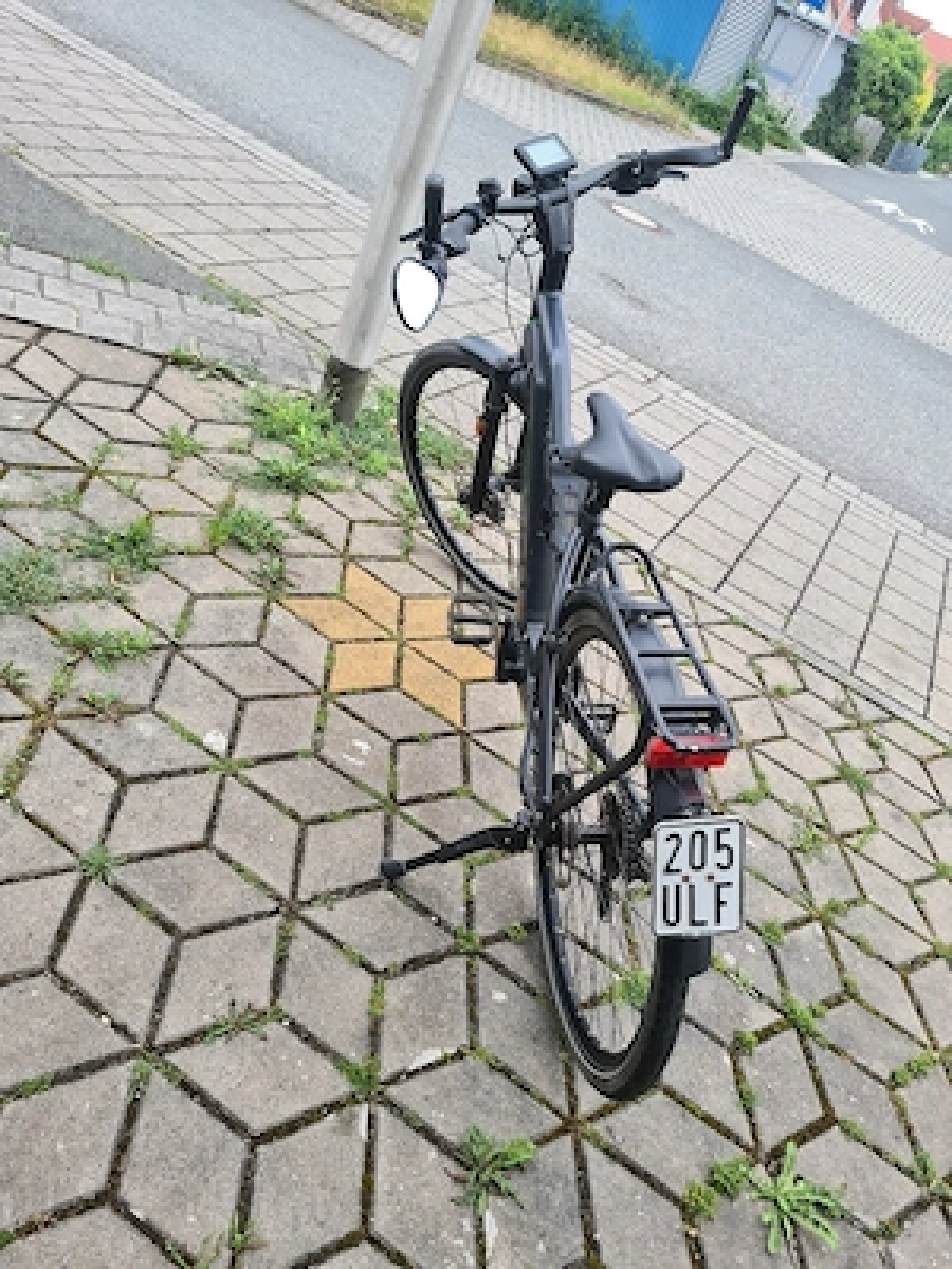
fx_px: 953
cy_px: 634
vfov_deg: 67.3
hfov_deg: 53.1
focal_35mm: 26
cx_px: 476
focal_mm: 5.4
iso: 50
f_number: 1.8
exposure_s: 1/204
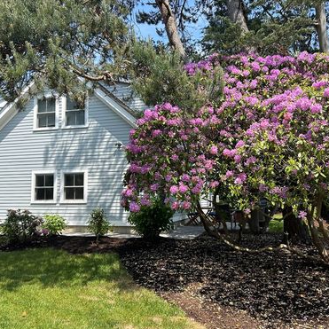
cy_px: 165
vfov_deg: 52.5
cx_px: 178
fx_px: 333
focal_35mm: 31
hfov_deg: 52.5
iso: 50
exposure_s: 1/1838
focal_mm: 5.7
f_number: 1.5
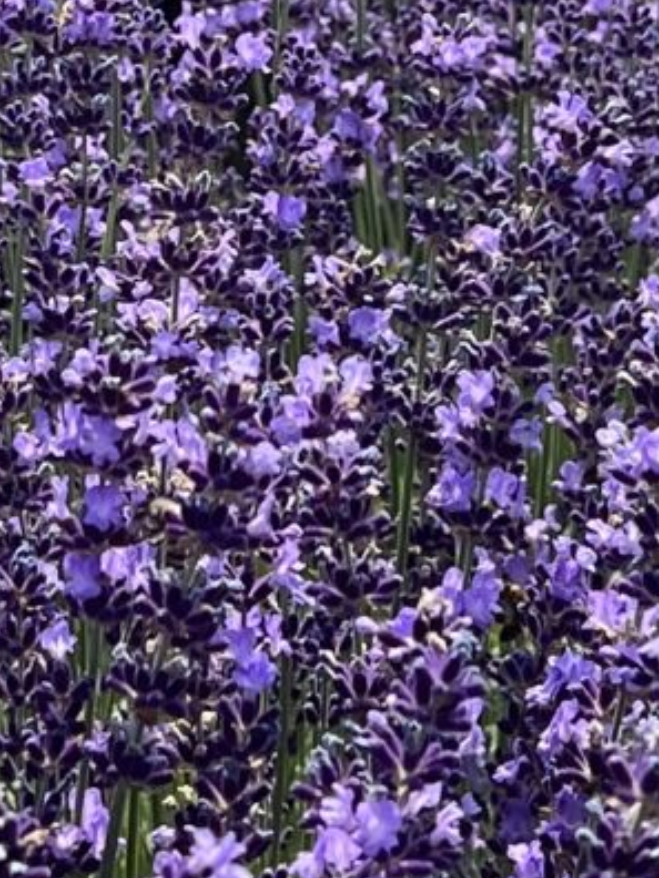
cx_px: 82
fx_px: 4264
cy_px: -226
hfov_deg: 8.8
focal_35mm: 168
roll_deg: +2.4
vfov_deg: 11.5
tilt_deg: -14.1
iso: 50
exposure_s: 1/3077
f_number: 1.5
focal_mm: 5.7
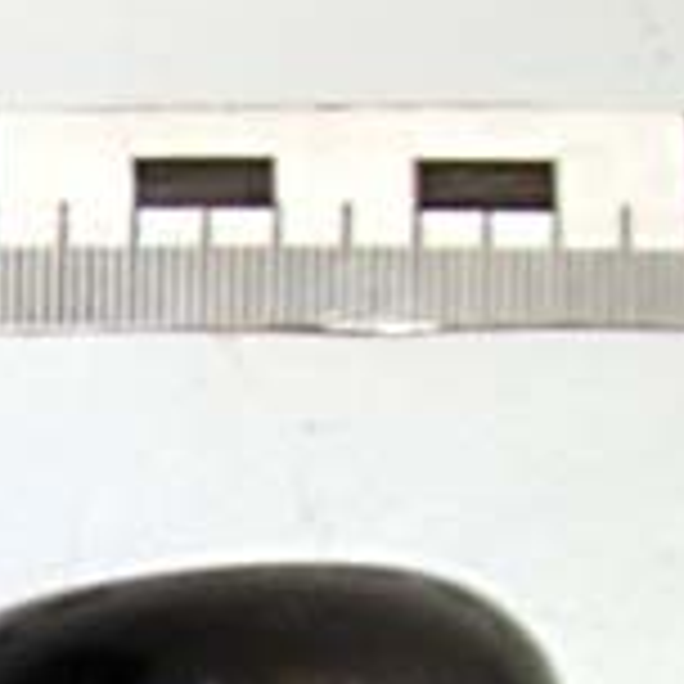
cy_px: 990
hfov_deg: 14.8
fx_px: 2325
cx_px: -513
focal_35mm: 104
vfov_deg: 15.6
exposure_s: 1/30
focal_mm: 5
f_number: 3.9
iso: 400
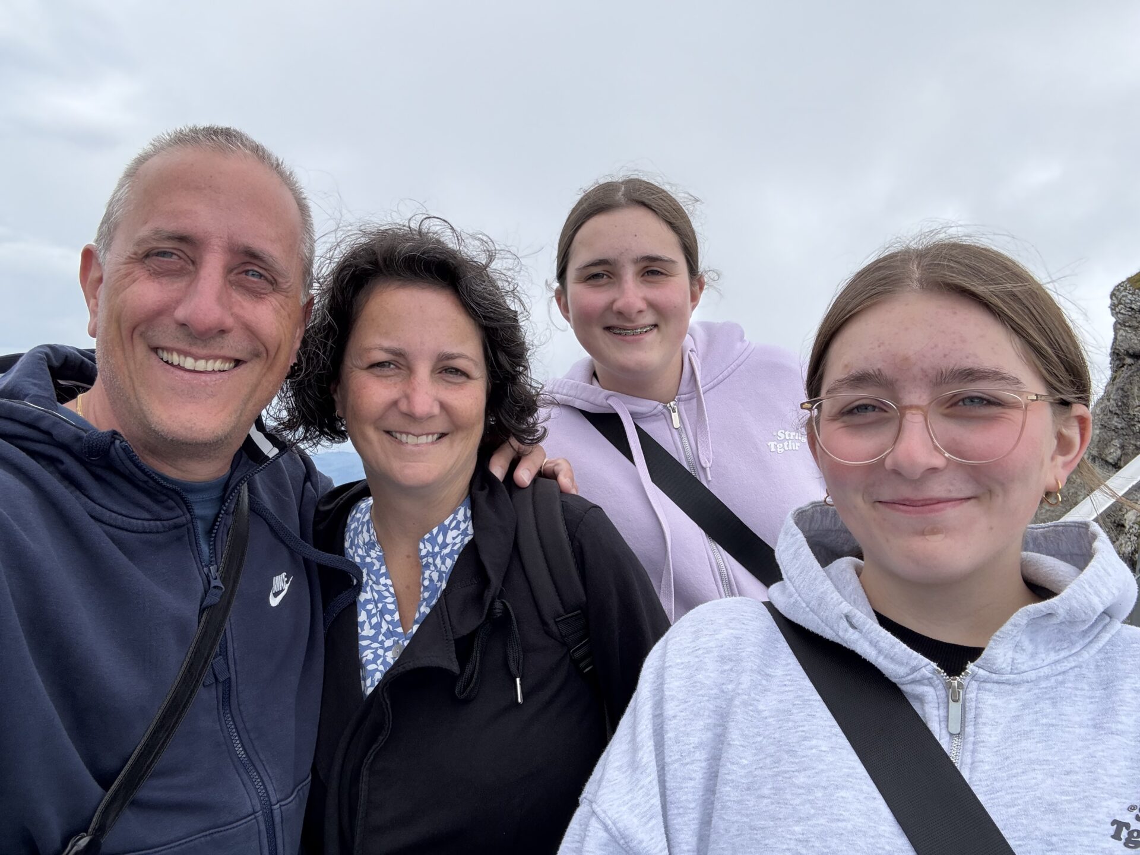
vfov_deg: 58.9
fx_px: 757
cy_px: 428
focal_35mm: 23
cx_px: 570
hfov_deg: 73.9
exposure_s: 1/667
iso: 32
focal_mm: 2.69
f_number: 1.9
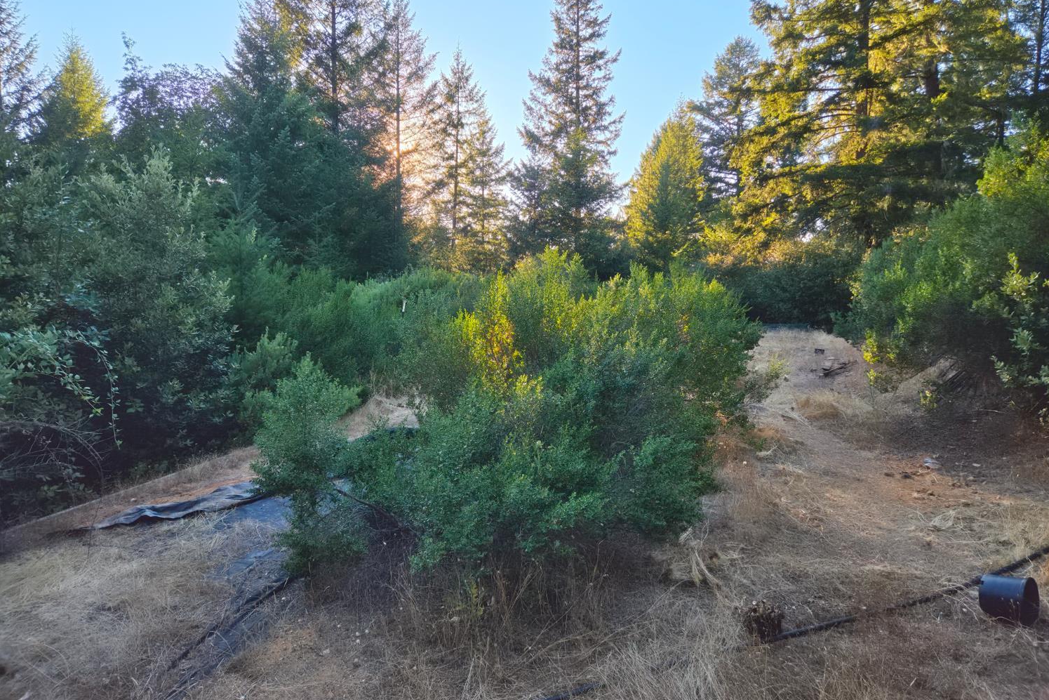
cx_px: 526
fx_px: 699
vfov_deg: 53.1
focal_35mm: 24
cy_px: 356
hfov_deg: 73.7
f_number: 1.8
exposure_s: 1/986
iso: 50
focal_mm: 5.4
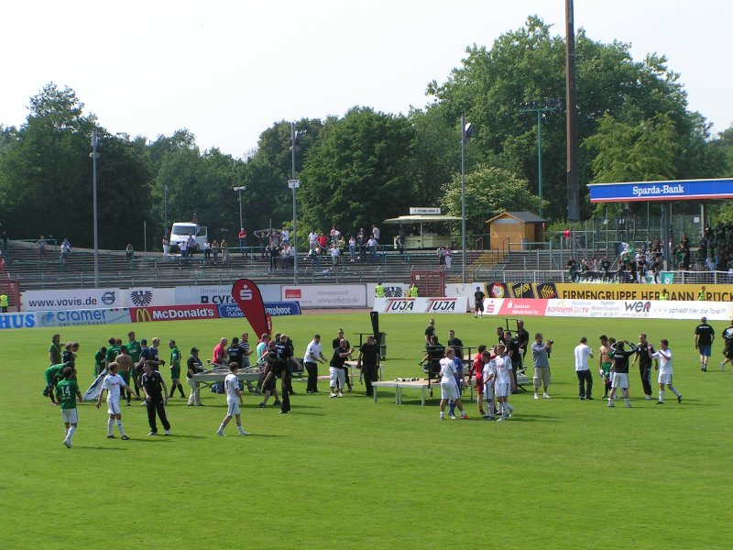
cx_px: 366
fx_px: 2202
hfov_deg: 18.9
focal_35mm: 104
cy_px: 275
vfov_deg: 14.2
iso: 50
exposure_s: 1/320
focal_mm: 15.9
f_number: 6.3
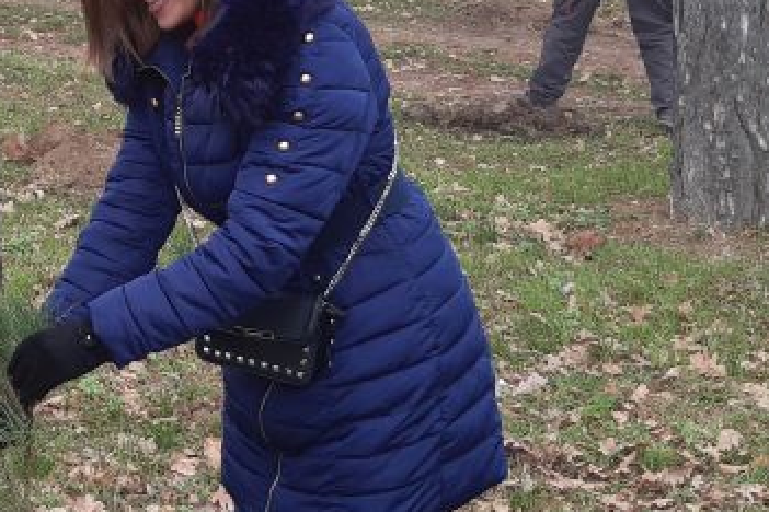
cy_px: 254
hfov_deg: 25.6
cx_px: 99
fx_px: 1645
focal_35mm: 77
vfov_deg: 17.7
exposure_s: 1/129
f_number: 1.7
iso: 40
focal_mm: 3.92
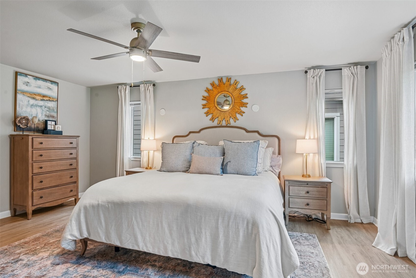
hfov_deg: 86.9
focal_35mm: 19
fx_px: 220
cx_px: 208
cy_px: 139
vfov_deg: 64.5
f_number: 8
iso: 400
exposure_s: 1/6
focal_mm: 19
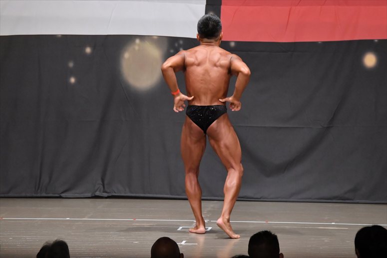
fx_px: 2418
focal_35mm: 225
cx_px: 194
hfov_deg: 9.2
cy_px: 129
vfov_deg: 6.1
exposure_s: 1/400
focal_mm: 150
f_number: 5.6
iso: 6400
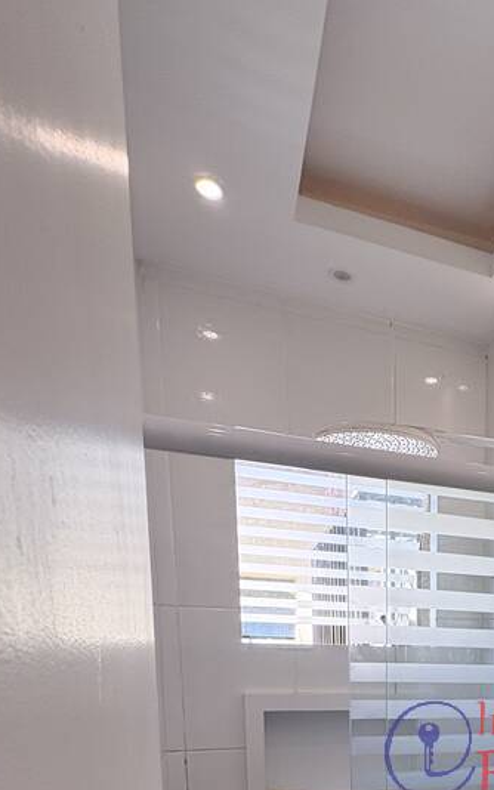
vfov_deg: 52.8
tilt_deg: -8.2
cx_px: 509
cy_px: 750
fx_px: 646
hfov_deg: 36.9
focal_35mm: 30
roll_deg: -1.3
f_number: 2.2
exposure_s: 1/134
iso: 100
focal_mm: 2.22
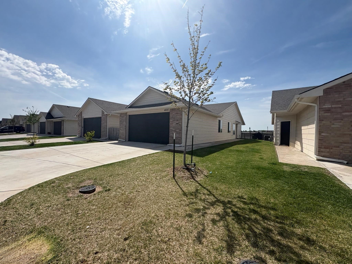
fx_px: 142
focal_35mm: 14
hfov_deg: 102.1
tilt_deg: +1.9
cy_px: 132
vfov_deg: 85.7
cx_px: 176
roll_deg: -2.0
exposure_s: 1/3906
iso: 50
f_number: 2.2
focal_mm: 2.22
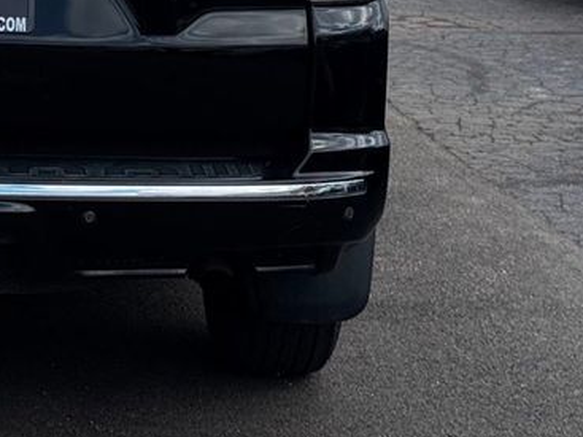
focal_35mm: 134
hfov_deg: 14.4
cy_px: -138
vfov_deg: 10.8
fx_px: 2256
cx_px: -65
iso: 64
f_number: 1.78
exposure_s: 1/3425
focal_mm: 6.76
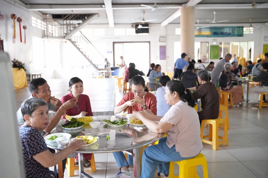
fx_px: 260
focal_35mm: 35
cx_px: 134
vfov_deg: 37.8
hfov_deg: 54.4
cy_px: 89
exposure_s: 1/250
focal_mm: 35
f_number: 2.8
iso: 2500
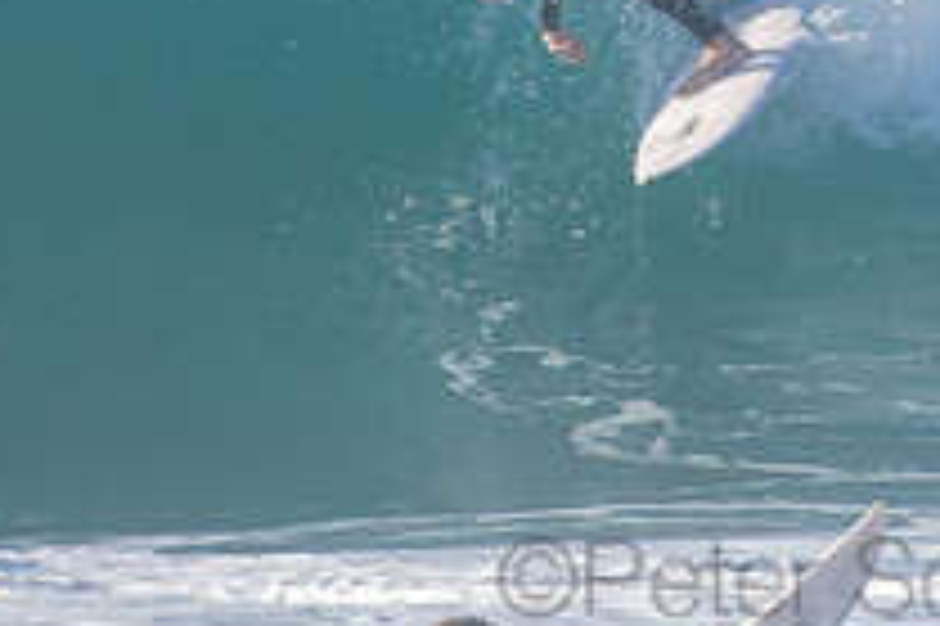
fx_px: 54293
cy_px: -169
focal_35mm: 2081
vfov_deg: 0.7
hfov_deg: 1.0
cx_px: 846
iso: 500
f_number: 5.6
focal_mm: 500
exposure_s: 1/2000
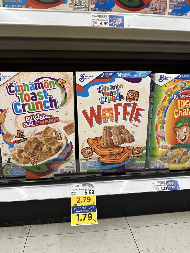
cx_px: 95
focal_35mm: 24
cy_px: 126
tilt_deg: -14.3
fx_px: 176
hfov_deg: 56.8
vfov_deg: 71.6
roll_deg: +0.0
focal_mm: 6.86
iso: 100
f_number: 1.78
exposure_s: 1/62
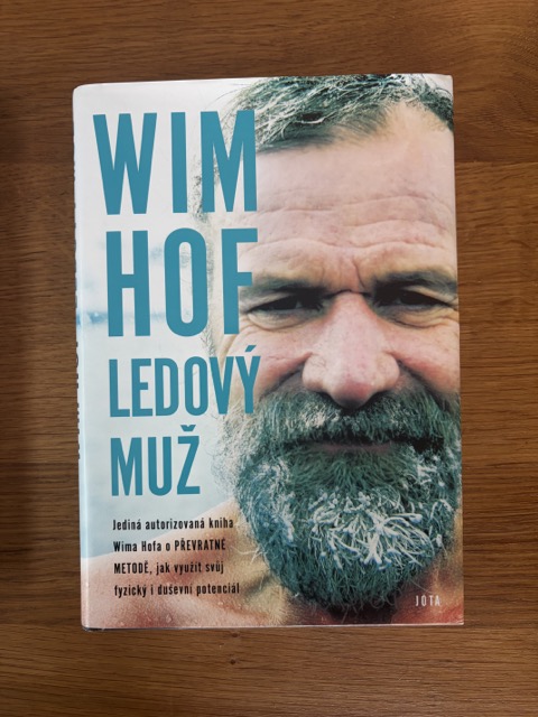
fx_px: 539
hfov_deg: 53.1
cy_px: 358
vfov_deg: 67.3
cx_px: 269
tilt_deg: -89.2
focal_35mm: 26
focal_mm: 5.96
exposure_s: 1/60
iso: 200
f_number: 1.6
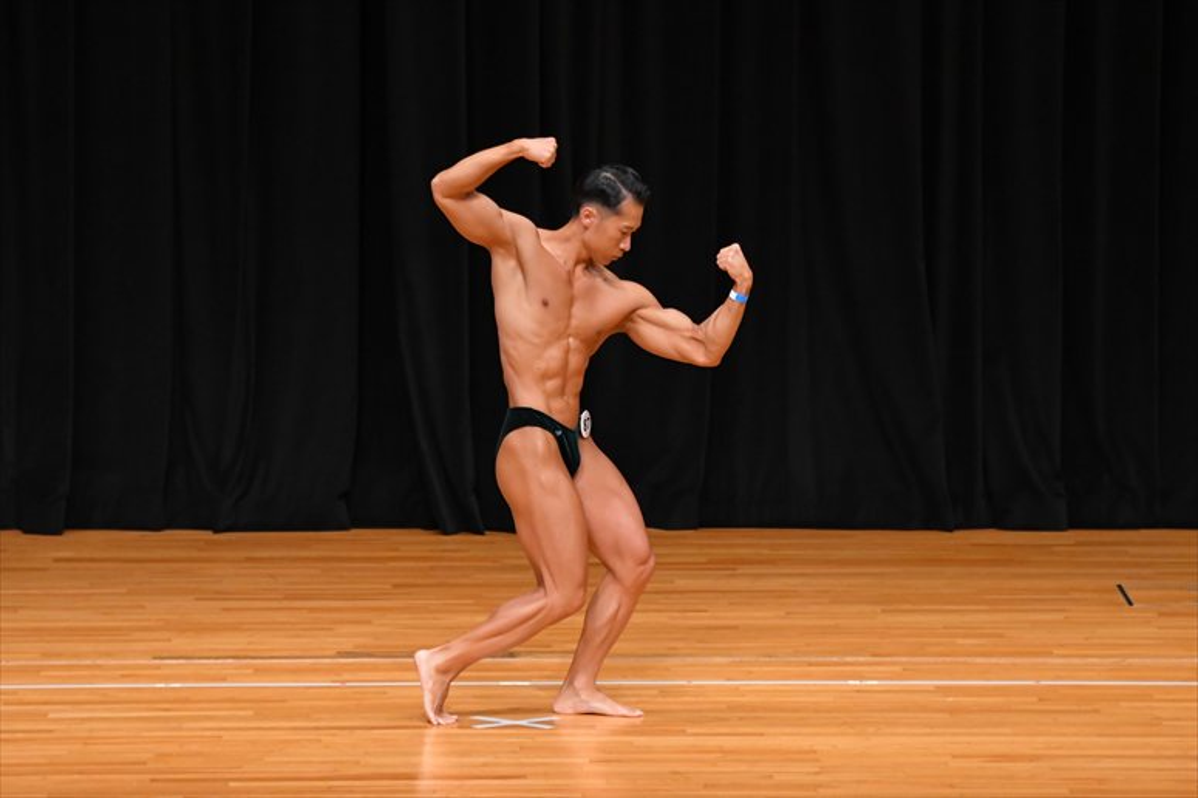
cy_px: 399
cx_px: 599
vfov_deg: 5.7
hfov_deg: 8.6
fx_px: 7983
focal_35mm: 240
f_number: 5.6
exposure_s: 1/400
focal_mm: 160
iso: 3200
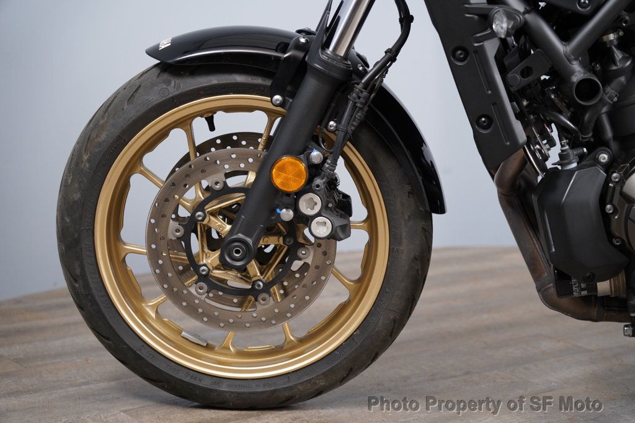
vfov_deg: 15.4
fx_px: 1570
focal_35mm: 89
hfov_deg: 22.9
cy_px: 212
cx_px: 318
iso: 1600
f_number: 4
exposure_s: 1/100
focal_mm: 89
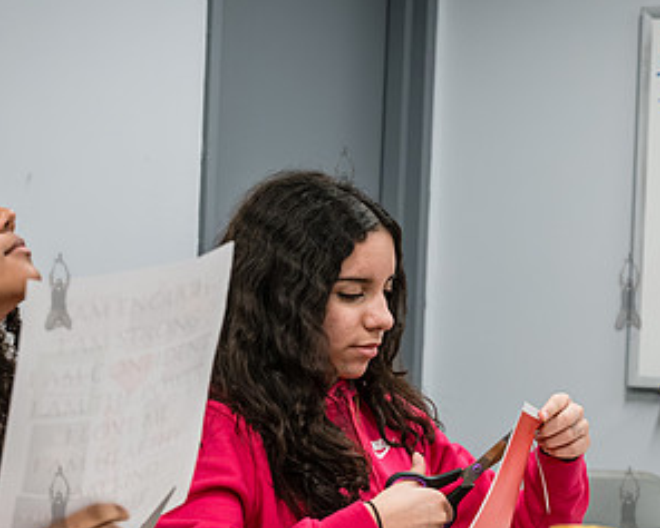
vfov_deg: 16.6
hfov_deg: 20.8
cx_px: 383
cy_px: 407
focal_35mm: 92
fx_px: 1798
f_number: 4
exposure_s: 1/400
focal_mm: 47
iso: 4000
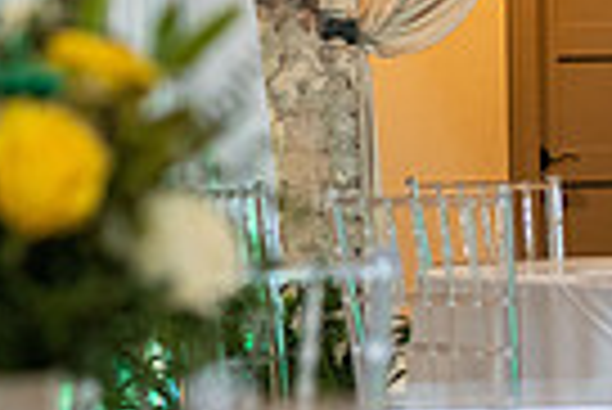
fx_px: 5156
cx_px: -238
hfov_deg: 6.7
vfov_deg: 4.5
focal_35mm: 303
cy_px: -11
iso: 1600
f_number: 2.8
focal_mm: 70
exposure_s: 1/125
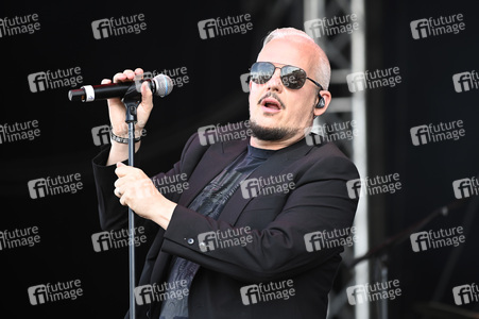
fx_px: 2659
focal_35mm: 200
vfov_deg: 6.9
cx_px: 240
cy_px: 160
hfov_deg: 10.3
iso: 320
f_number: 2.8
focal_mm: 200
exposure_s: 1/400
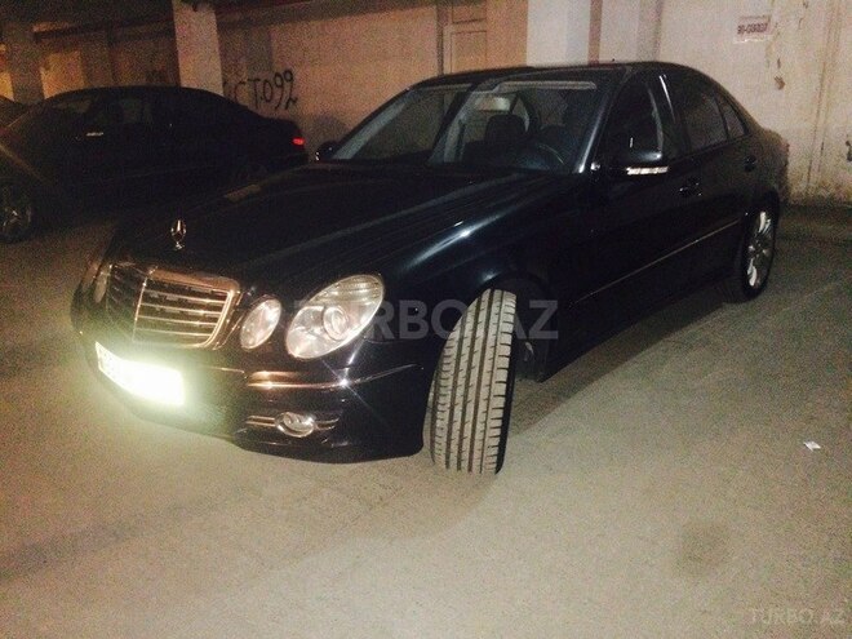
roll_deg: +0.8
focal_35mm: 29
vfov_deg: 48.2
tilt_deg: -18.7
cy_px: 320
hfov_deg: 61.7
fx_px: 714
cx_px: 426
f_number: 2.2
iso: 640
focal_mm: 4.15
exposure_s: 1/17
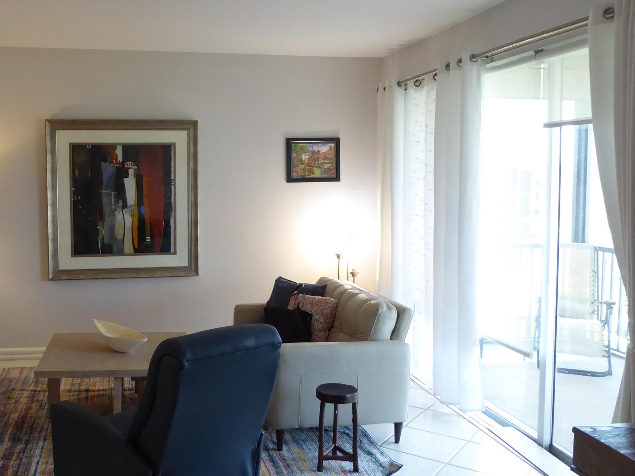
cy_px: 218
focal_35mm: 37
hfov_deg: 49.5
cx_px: 228
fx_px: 679
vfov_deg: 38.6
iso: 400
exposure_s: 1/60
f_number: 3.3
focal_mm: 4.3
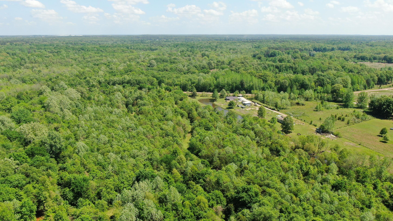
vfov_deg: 42.8
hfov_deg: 69.9
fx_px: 281
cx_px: 201
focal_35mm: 27
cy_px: 126
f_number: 2.8
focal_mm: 4.39
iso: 100
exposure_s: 1/1000
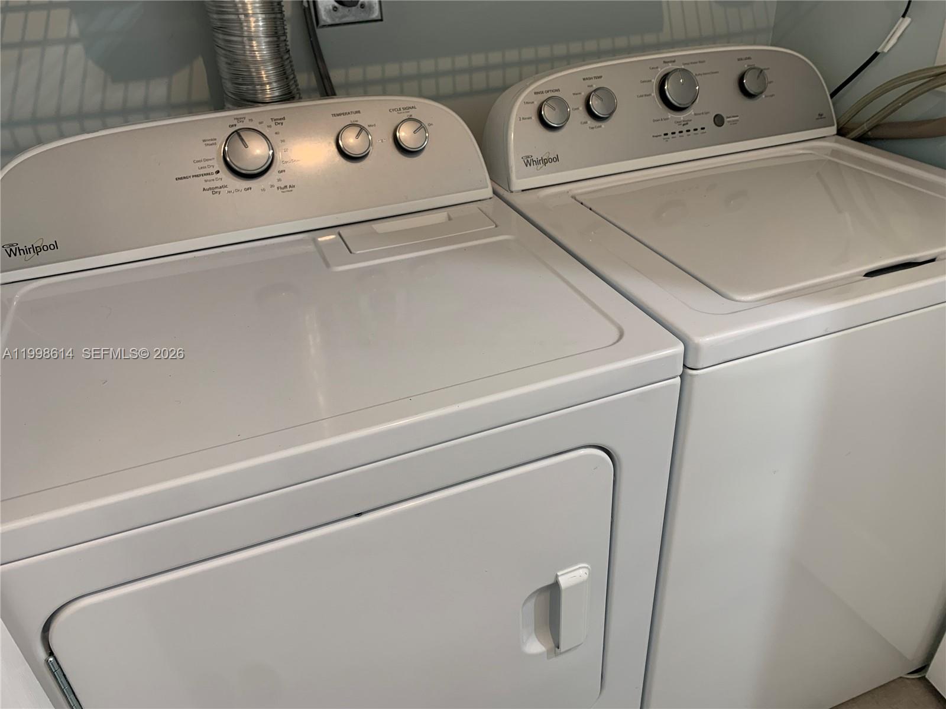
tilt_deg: -31.4
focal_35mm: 26
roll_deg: +2.7
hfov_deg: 67.3
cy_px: 354
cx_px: 473
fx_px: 711
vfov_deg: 53.1
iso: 64
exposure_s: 1/60
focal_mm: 4.25
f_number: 1.8
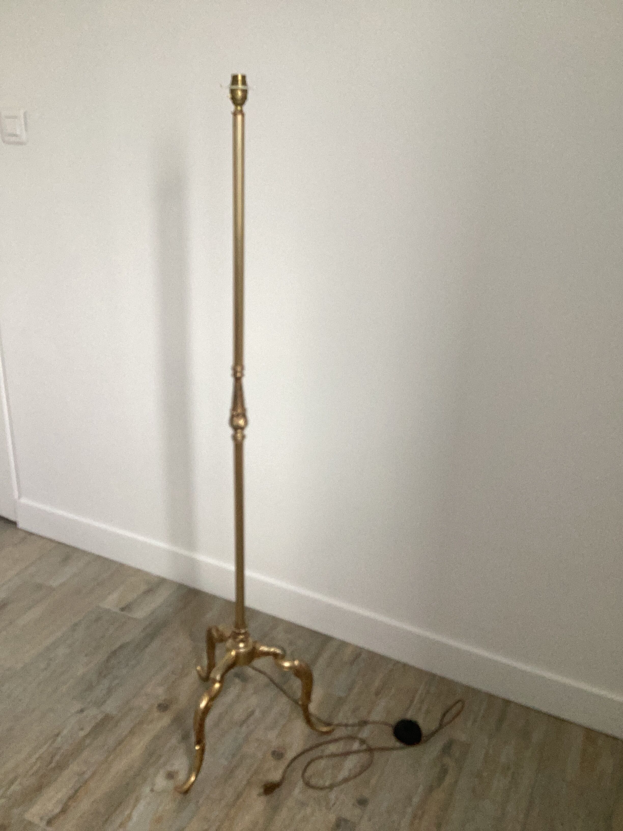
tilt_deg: -23.3
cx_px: 312
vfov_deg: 58.4
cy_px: 416
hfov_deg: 45.4
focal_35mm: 31
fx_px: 744
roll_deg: -2.1
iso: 125
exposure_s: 1/60
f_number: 2.4
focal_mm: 3.3
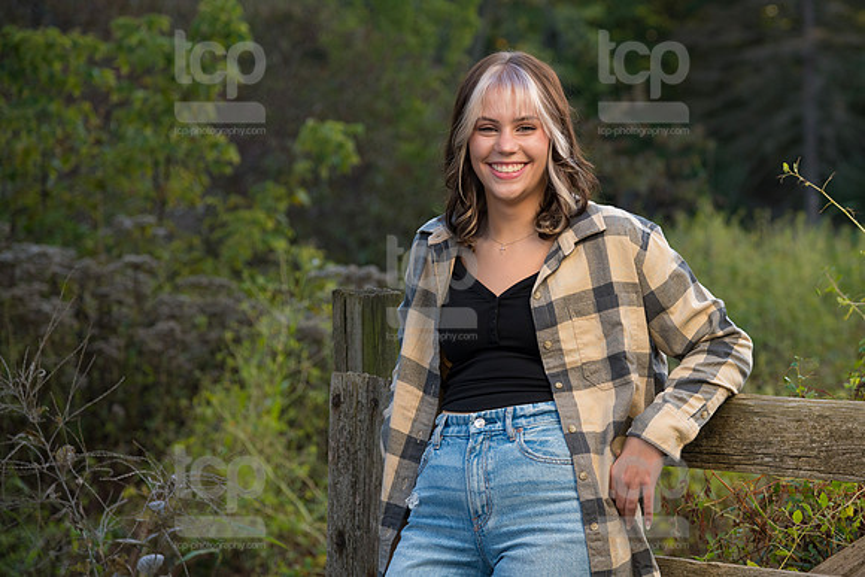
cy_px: 265
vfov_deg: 10.8
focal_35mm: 127
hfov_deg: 16.1
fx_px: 3044
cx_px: 571
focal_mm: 95
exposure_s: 1/250
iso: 250
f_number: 4.5
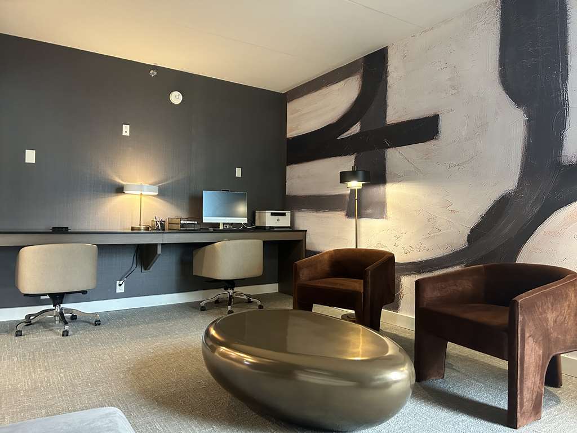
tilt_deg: +0.9
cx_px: 288
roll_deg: -0.6
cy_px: 216
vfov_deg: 53.1
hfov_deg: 67.3
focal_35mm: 26
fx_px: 433
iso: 500
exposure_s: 1/60
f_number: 1.5
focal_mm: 5.7
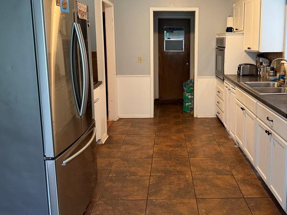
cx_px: 175
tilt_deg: -7.6
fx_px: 274
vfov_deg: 42.6
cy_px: 78
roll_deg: -0.4
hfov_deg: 54.9
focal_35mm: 33
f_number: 1.78
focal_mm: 6.76
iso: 250
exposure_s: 1/60
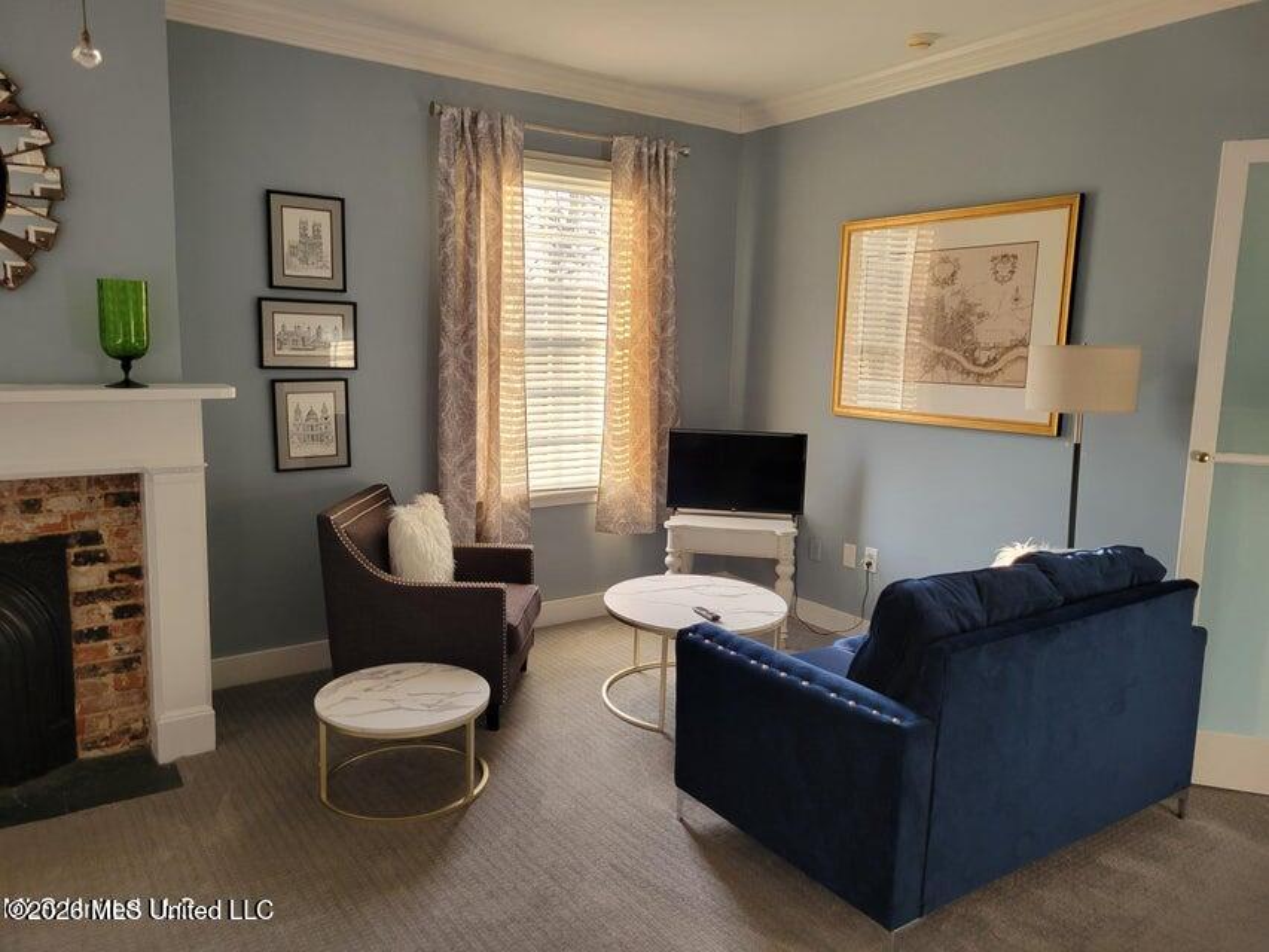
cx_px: 634
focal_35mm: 26
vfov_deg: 53.1
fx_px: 953
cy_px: 476
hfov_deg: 67.3
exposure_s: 1/120
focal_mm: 5.4
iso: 125
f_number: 1.8
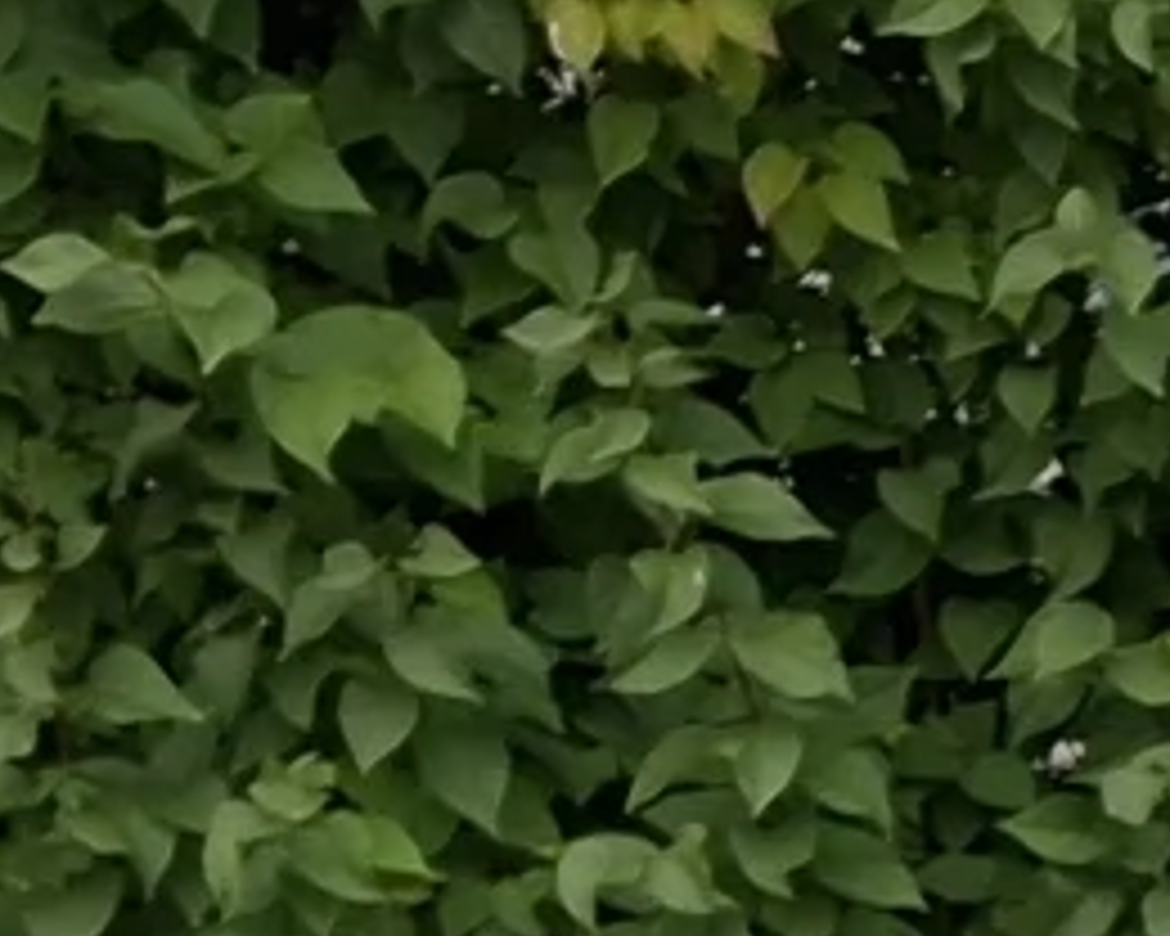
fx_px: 5748
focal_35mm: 166
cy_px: 2192
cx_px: 3834
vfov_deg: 8.5
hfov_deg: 8.8
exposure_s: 1/141
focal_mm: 5.54
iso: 40
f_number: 1.8
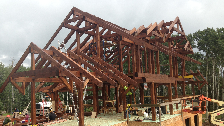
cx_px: 112
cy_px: 83
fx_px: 214
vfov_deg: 32.6
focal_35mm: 36
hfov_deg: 55.3
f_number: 2.4
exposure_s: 1/1004
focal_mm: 4.12
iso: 50
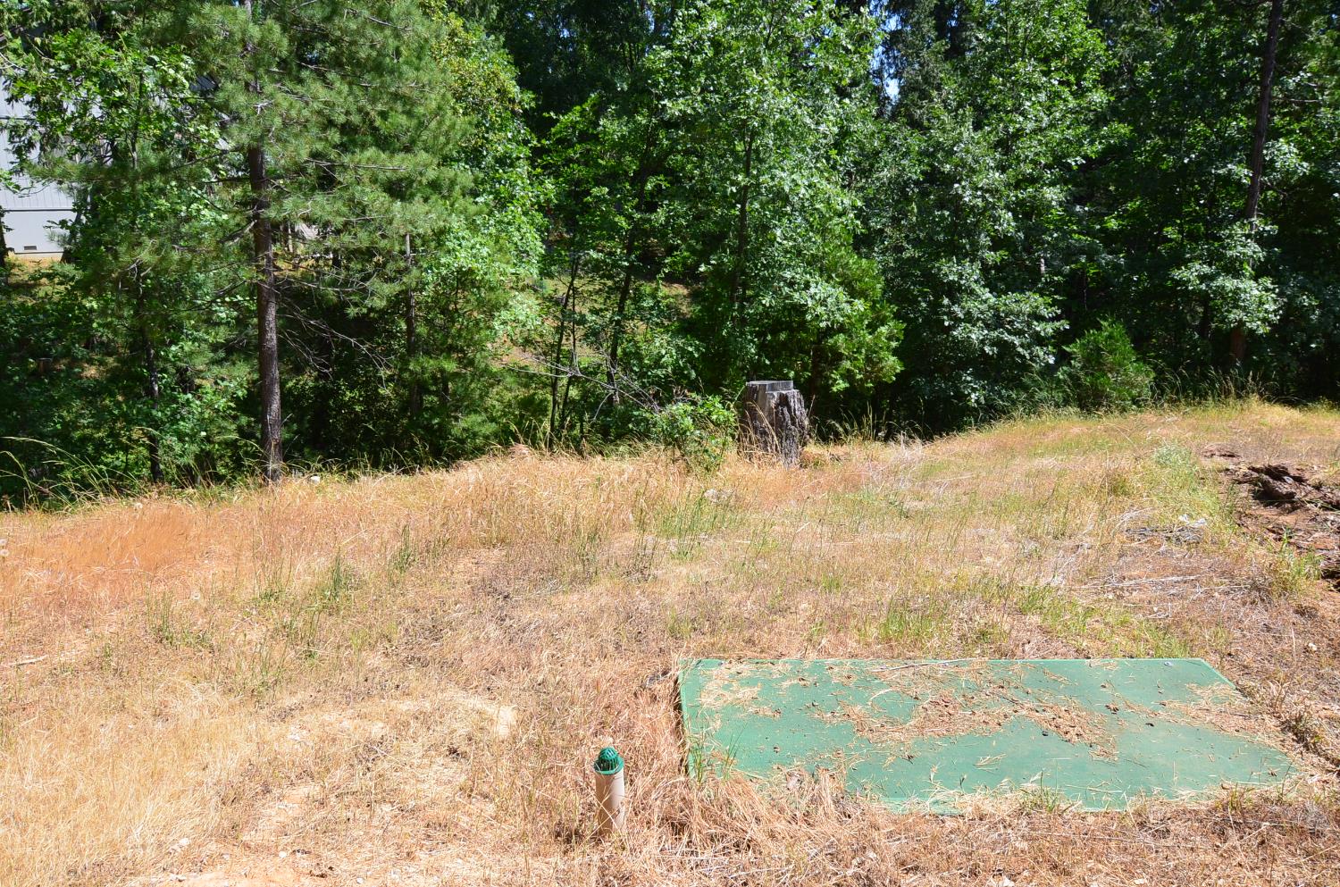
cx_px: 670
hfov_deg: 73.9
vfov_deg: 52.9
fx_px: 891
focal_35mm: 24
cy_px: 444
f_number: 10
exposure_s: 1/250
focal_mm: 16
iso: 280
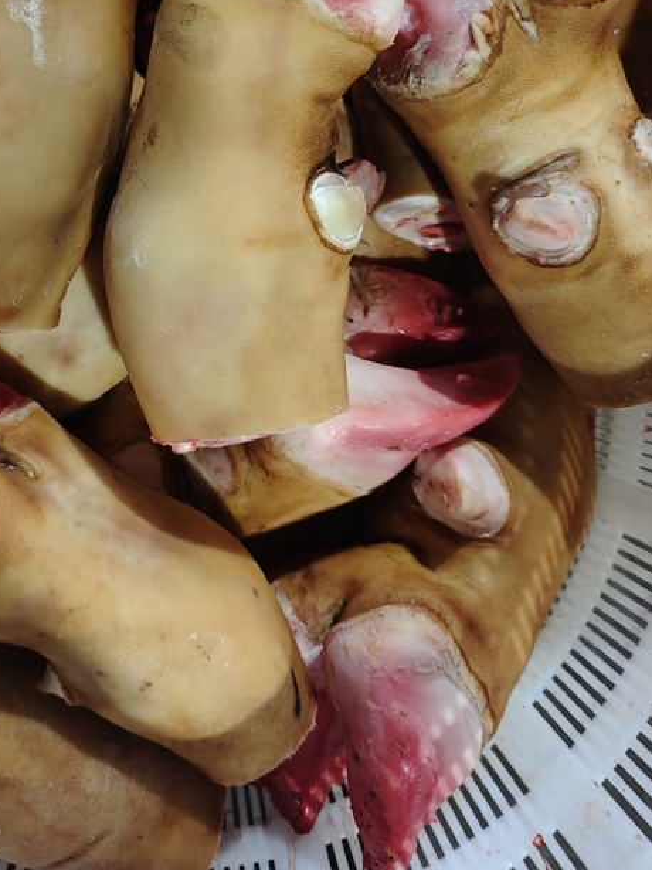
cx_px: 206
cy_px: 220
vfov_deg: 45.2
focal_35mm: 40
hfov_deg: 35.5
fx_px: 1005
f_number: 1.57
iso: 1098
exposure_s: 1/50
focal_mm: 6.51
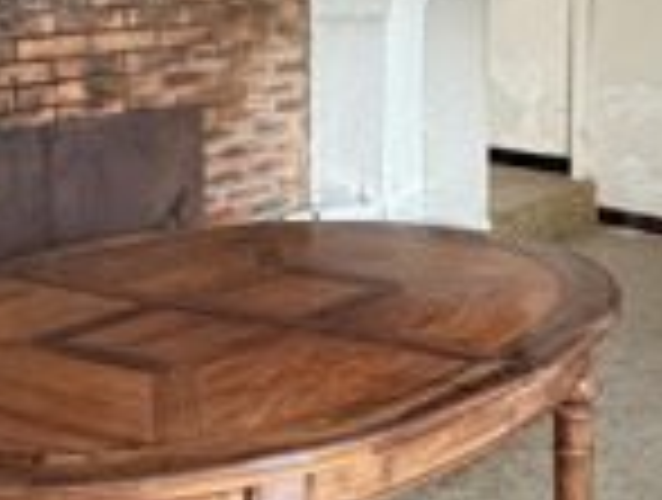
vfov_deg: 19.3
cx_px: 644
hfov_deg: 24.6
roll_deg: -0.9
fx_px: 1457
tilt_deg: -7.1
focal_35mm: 76
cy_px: 95
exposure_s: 1/60
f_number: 2.2
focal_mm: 2.22
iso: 500
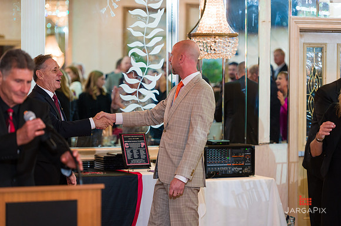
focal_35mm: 130
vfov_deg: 10.5
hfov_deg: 15.7
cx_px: 171
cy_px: 113
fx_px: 1233
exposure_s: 1/200
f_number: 3.2
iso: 1250
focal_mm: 130
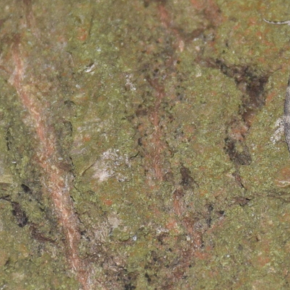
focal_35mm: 426
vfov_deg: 4.1
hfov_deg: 4.1
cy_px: 69
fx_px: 4038
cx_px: 341
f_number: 7.1
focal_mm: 140
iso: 320
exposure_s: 1/60
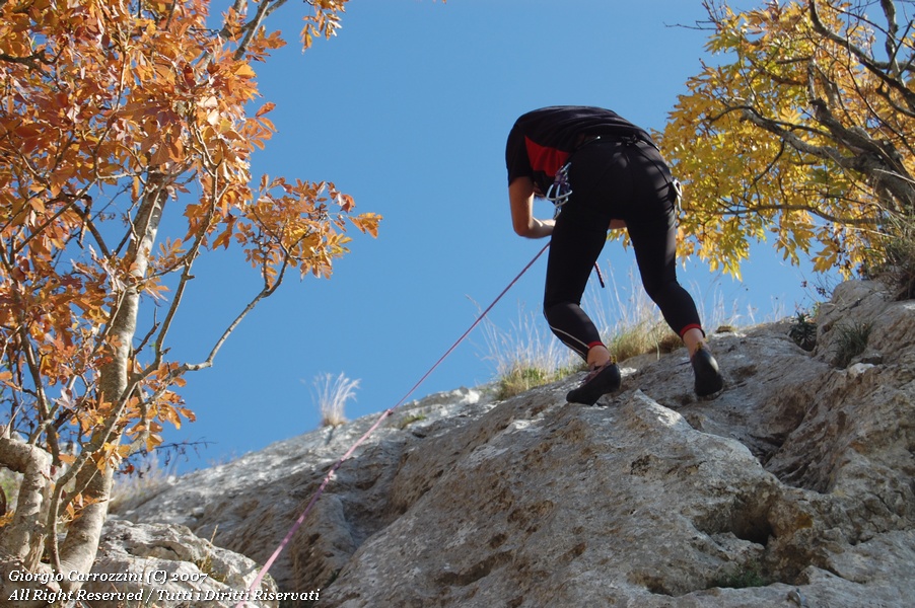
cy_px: 304
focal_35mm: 82
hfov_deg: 24.6
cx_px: 458
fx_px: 2095
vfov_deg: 16.5
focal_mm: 55
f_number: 7.1
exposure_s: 1/200
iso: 200
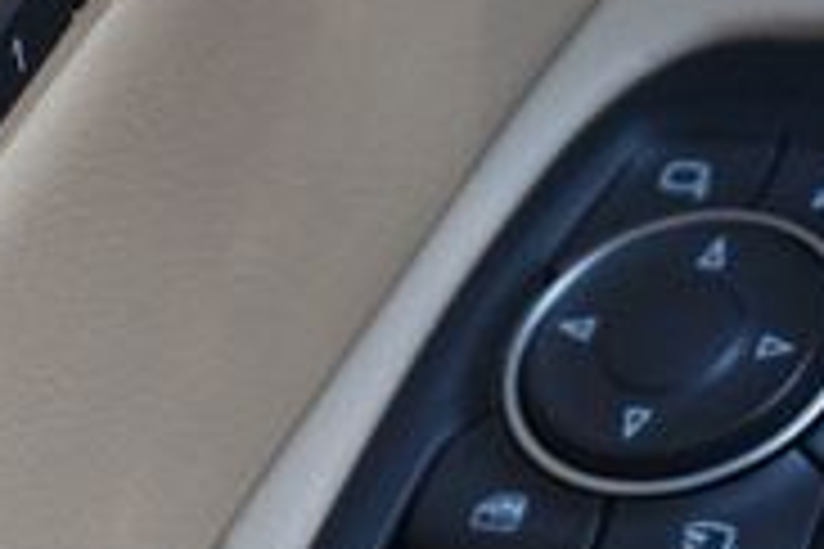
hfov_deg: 13.9
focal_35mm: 147
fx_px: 3364
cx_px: 306
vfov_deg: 9.2
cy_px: 639
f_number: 4.5
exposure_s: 1/60
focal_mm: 28
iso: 400
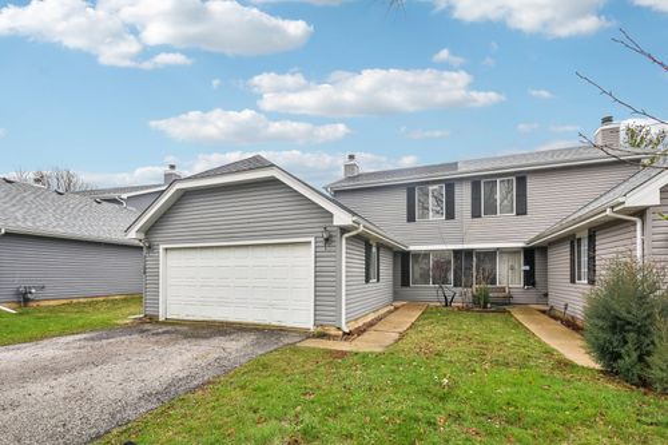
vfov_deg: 77.3
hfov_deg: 100.4
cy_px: 222
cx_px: 334
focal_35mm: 15
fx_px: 278
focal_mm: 10
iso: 400
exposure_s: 1/250
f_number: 8
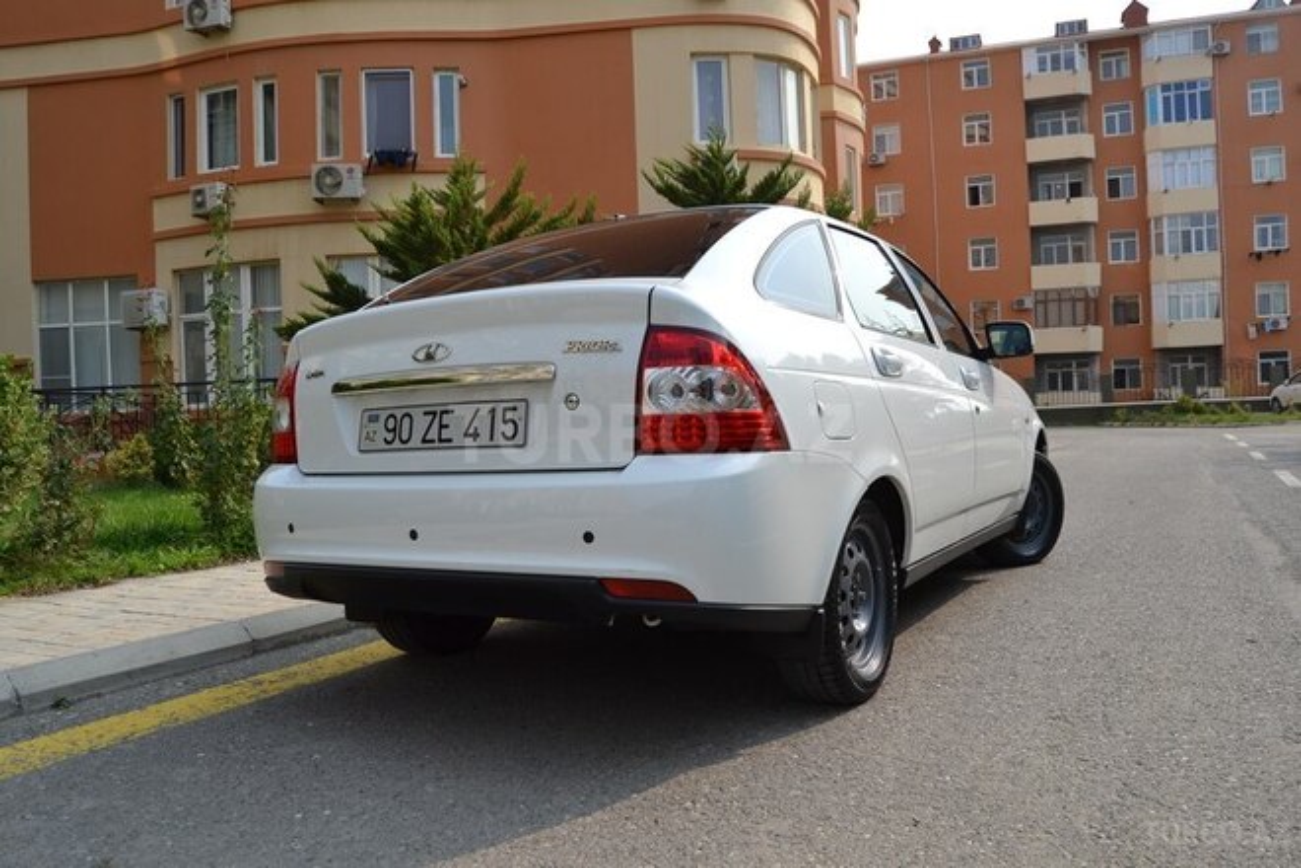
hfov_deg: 67.4
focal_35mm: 27
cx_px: 650
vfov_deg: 47.9
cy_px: 434
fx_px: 976
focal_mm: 18
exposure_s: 1/250
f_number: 8
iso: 100
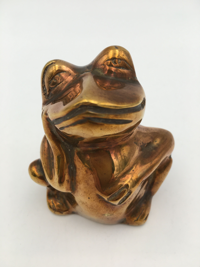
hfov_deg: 48.2
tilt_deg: -40.9
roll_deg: +0.7
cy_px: 134
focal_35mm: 29
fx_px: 223
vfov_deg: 61.7
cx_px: 100
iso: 32
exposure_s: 1/120
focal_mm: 4.15
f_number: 2.2
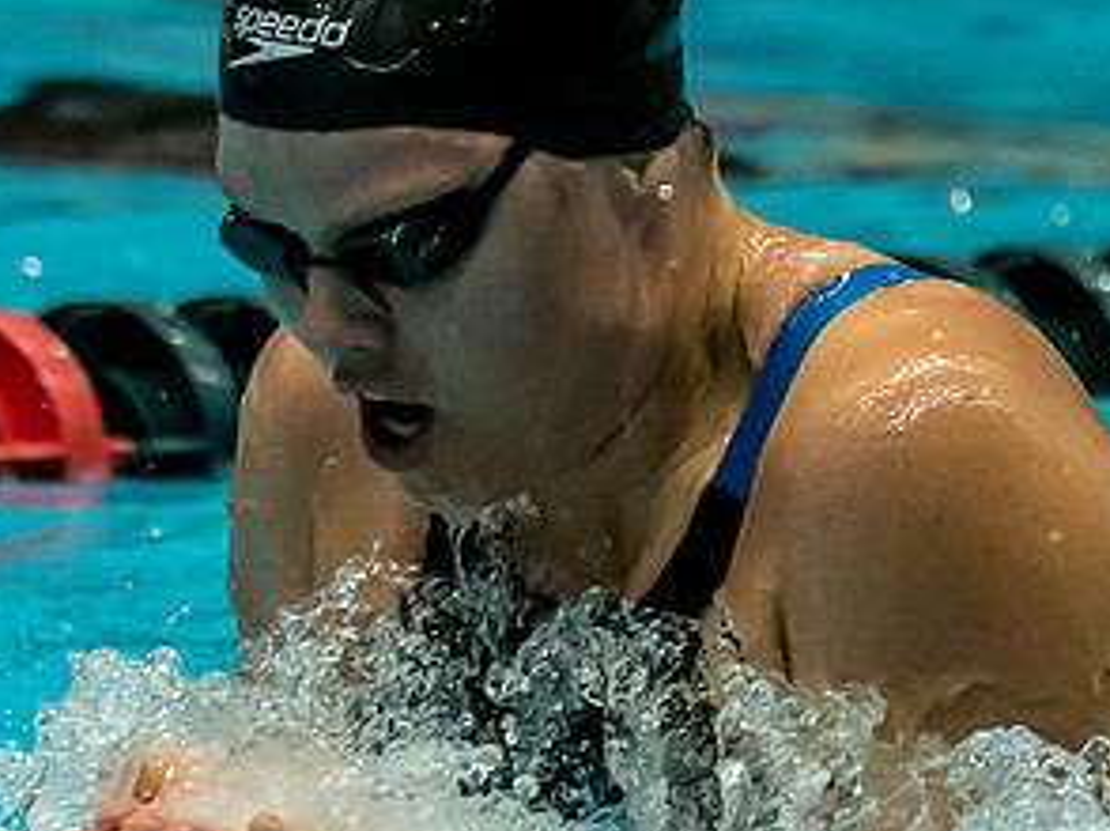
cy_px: 555
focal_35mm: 1516
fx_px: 48573
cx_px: 507
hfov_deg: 1.3
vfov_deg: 1.0
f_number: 2.8
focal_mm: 200
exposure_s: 1/1000
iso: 2500
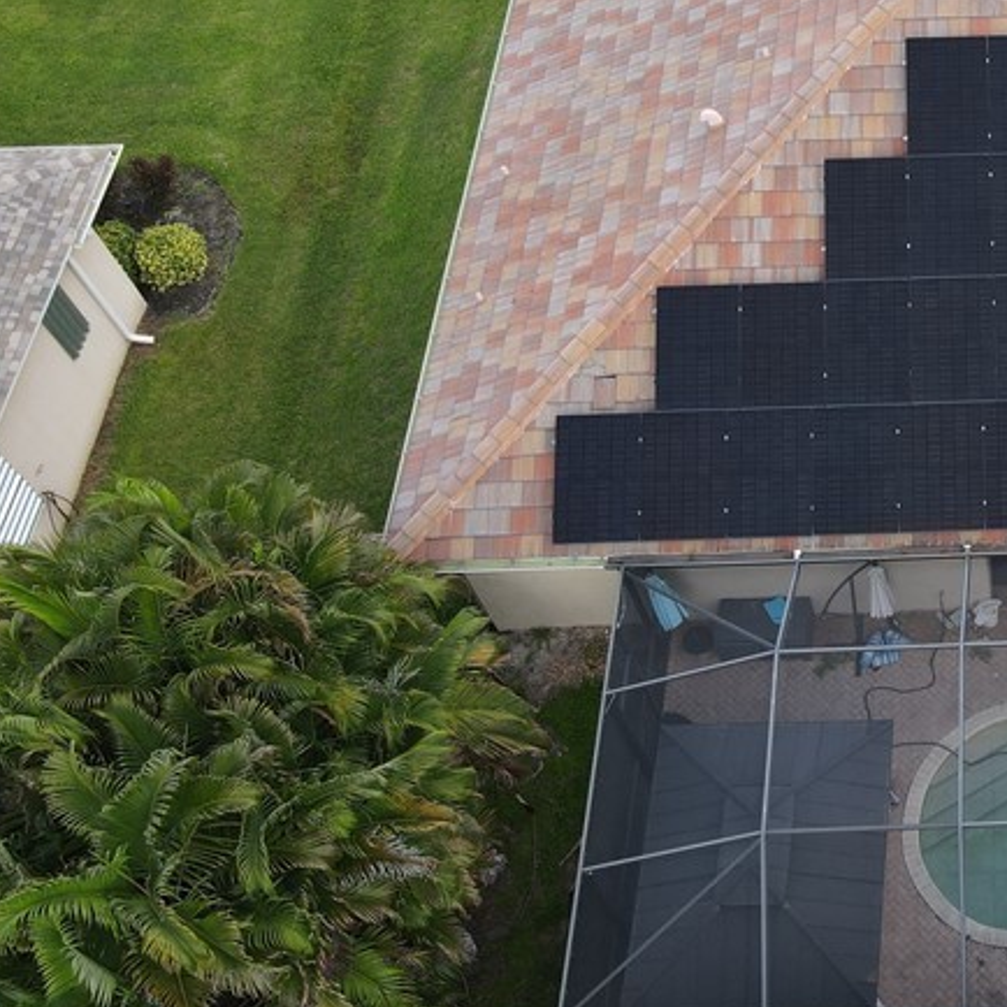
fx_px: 1646
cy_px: 274
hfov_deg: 30.7
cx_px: 1088
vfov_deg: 33.5
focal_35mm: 50
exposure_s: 1/120
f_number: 2.8
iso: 100
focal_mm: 4.5
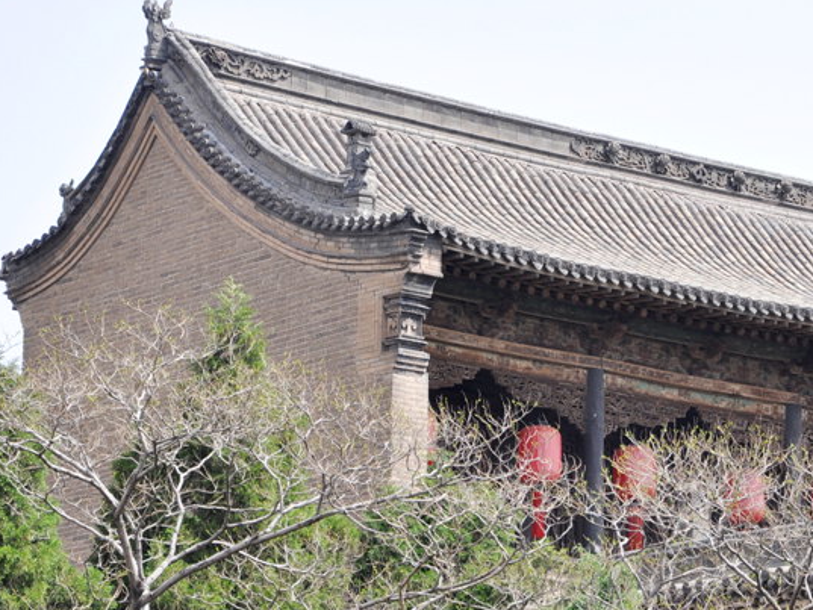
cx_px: 653
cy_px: 377
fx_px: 4158
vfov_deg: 8.4
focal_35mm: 177
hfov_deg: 11.1
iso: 200
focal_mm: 66
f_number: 8
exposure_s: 1/250
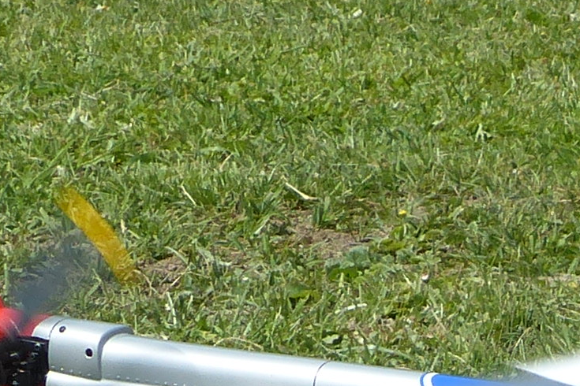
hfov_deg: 3.1
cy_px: 480
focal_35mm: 657
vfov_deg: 2.1
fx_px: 10584
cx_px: 1169
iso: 100
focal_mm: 20.9
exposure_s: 1/1000
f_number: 4
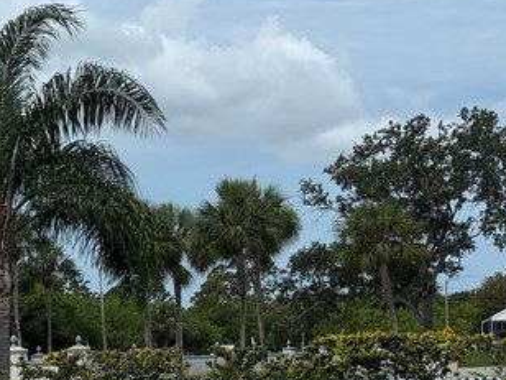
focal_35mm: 135
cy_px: 490
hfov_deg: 13.4
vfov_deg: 10.7
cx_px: -345
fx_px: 1973
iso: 50
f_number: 1.6
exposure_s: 1/5618
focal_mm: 5.96
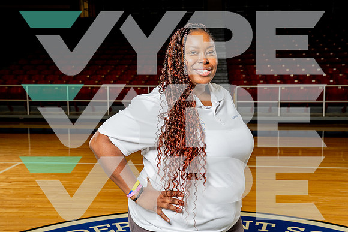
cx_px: 174
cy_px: 116
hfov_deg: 44.5
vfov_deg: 30.5
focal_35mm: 44
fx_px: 425
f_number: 5.6
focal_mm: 44
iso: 640
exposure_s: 1/250
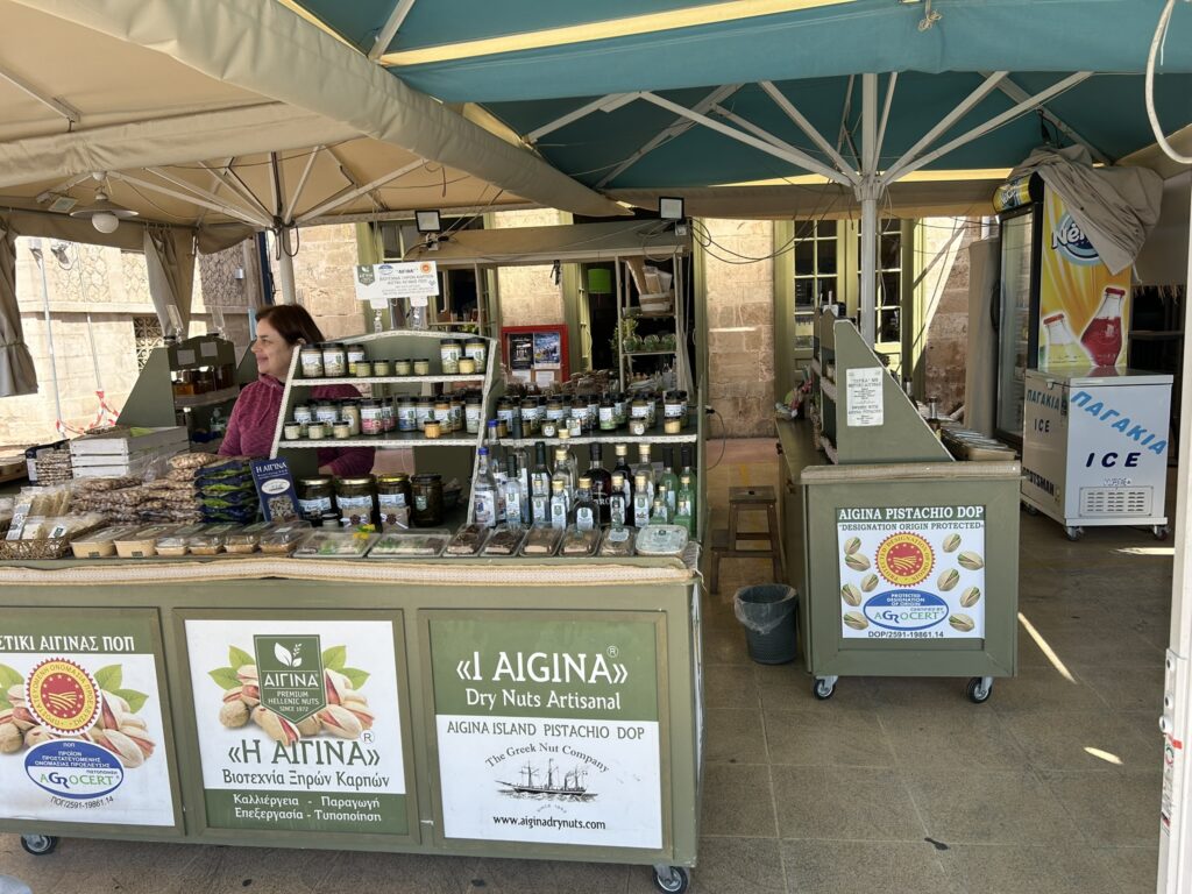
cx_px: 596
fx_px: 895
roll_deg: +2.1
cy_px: 447
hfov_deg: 67.3
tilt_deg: -9.3
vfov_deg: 53.1
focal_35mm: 26
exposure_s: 1/1058
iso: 50
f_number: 1.5
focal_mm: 5.7
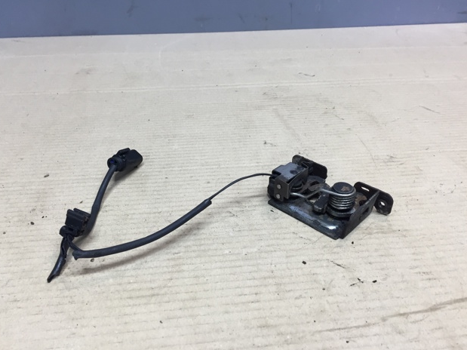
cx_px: 230
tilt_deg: -33.3
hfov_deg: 60.0
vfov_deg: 46.8
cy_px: 175
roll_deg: -1.7
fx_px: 405
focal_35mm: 30
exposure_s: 1/33
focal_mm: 4.15
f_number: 2.2
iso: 50
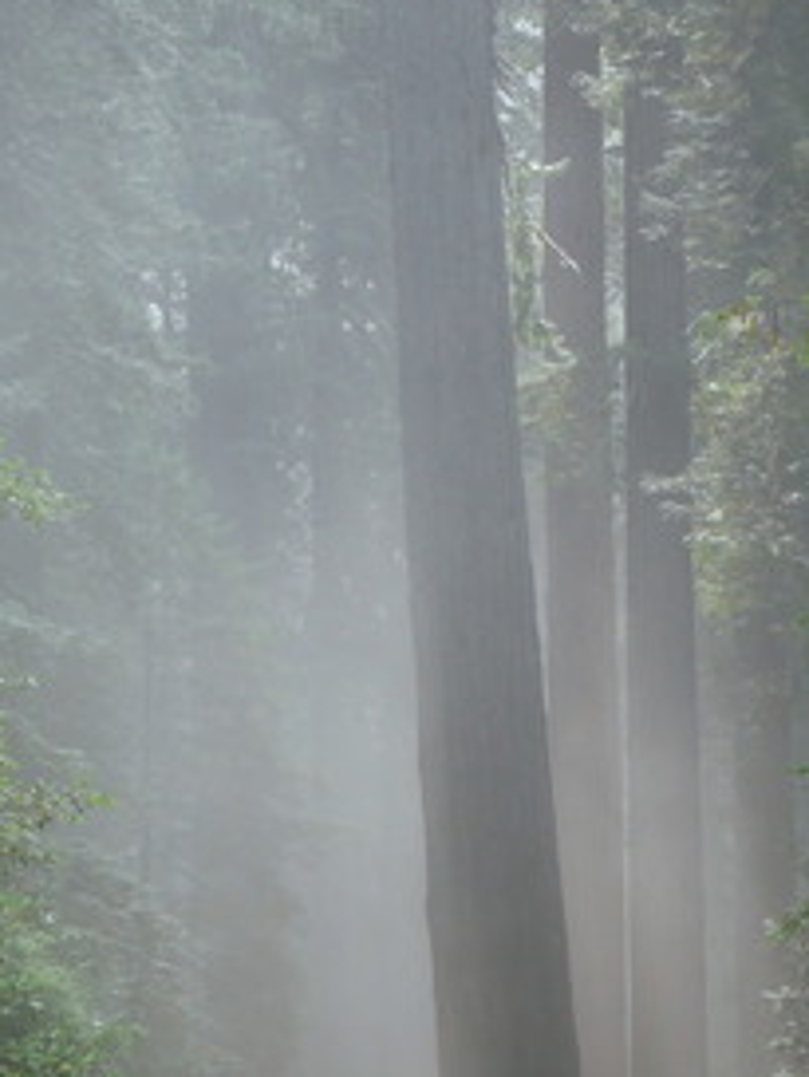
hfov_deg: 12.1
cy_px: 809
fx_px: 3799
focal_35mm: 122
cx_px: 257
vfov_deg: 16.1
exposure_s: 1/200
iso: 800
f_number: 5.6
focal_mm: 32
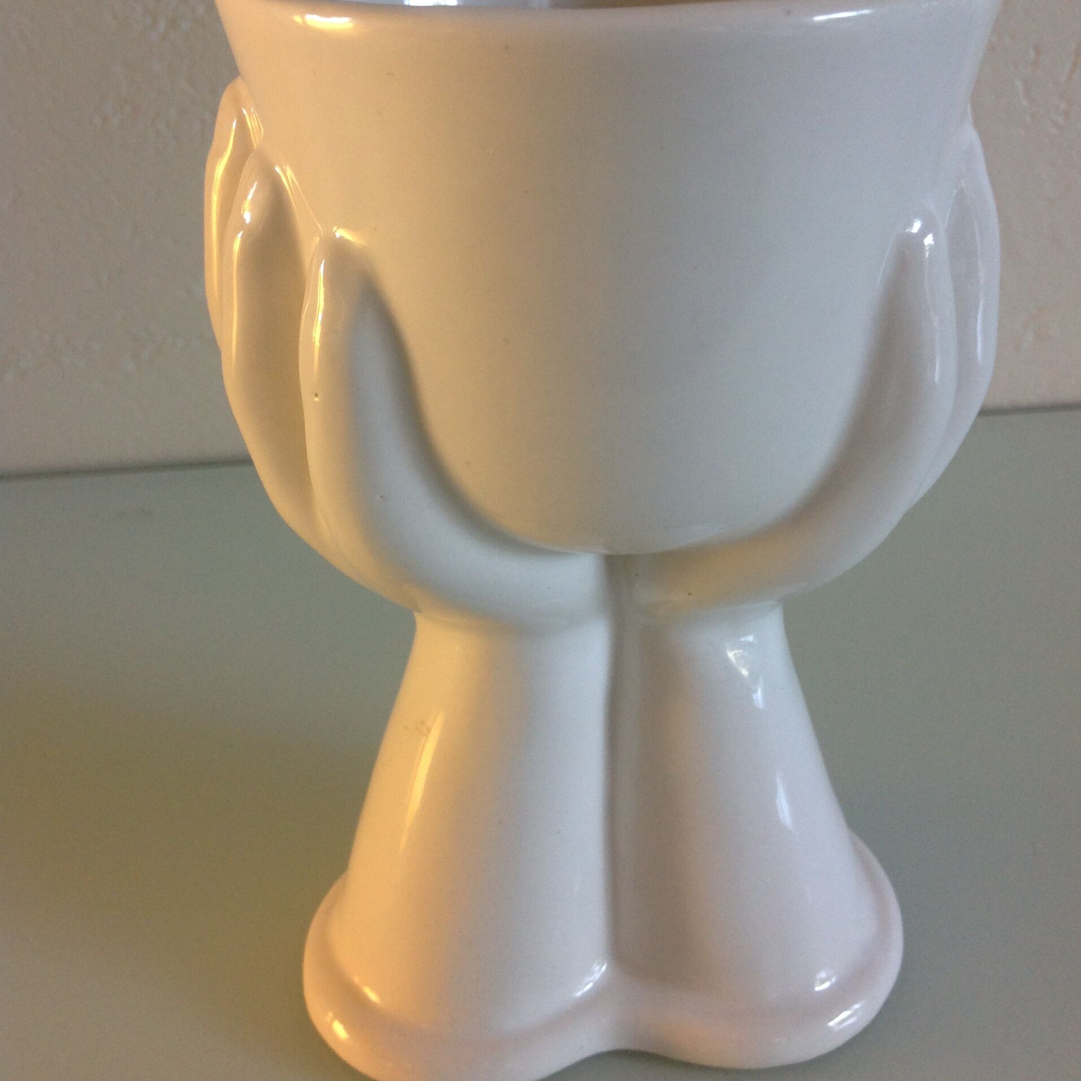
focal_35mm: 42
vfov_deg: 39.8
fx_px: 1484
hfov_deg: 40.0
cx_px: 548
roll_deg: +2.8
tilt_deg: -25.6
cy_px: 427
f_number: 2.4
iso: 64
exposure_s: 1/17
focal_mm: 4.28
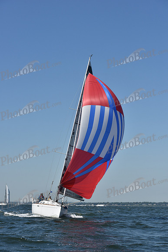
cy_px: 126
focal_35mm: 70
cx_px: 84
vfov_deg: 28.8
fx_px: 490
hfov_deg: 19.5
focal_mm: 70
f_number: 9
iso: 250
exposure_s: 1/1250
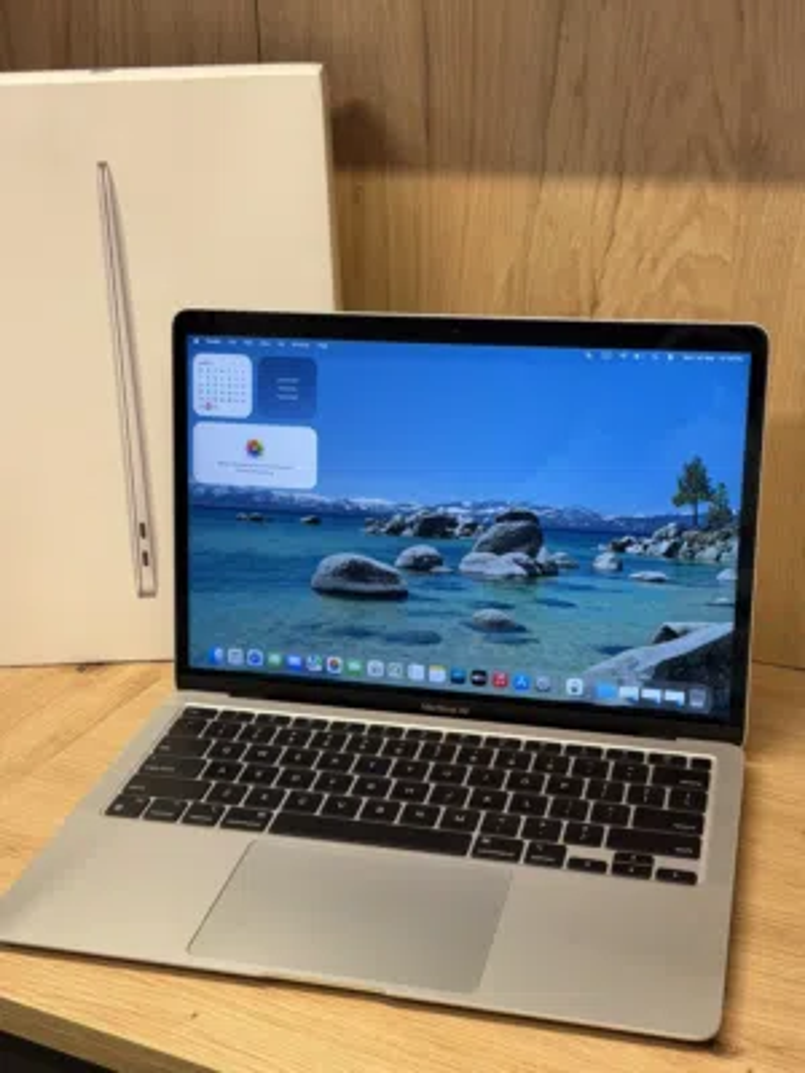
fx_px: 1488
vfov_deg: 39.7
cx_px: 402
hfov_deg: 30.3
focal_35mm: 48
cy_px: 536
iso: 100
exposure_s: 1/50
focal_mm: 6.76
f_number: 1.78
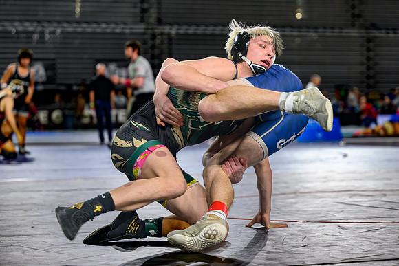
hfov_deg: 18.3
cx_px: 248
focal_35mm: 111
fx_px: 1234
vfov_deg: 12.3
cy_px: 107
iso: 2500
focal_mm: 85
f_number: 2.8
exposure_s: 1/800
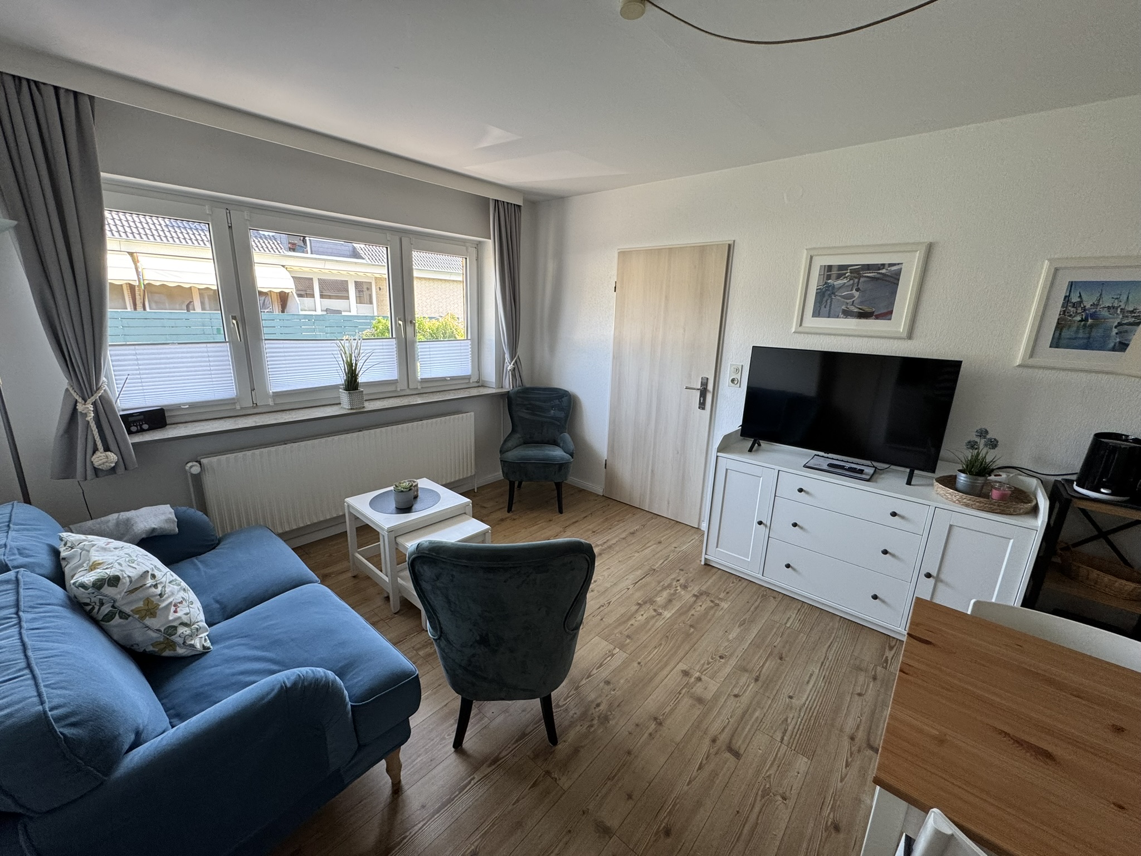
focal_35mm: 14
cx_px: 570
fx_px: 461
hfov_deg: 102.1
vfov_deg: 85.7
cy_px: 428
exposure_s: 1/99
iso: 160
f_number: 2.2
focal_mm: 2.22
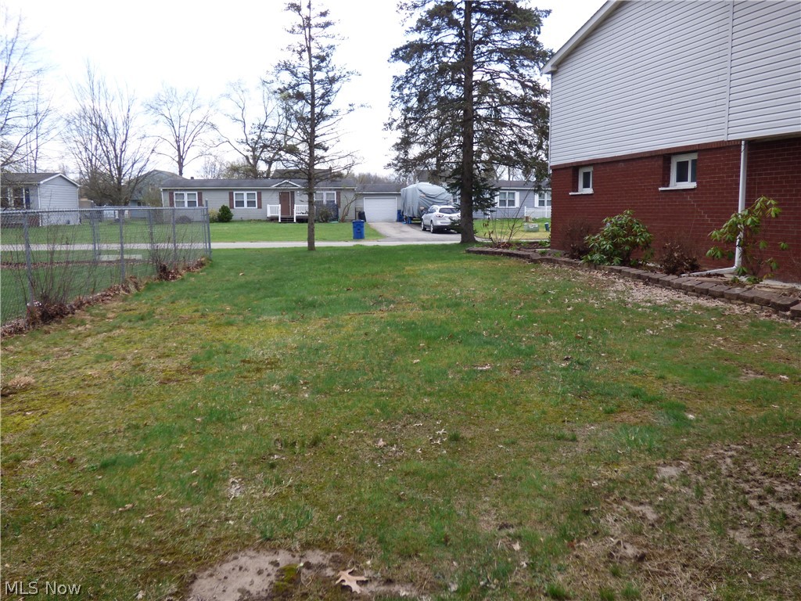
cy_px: 300
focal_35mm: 29
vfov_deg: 48.2
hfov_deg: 61.7
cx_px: 400
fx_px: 671
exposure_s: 1/500
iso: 100
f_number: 3.2
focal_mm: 5.04
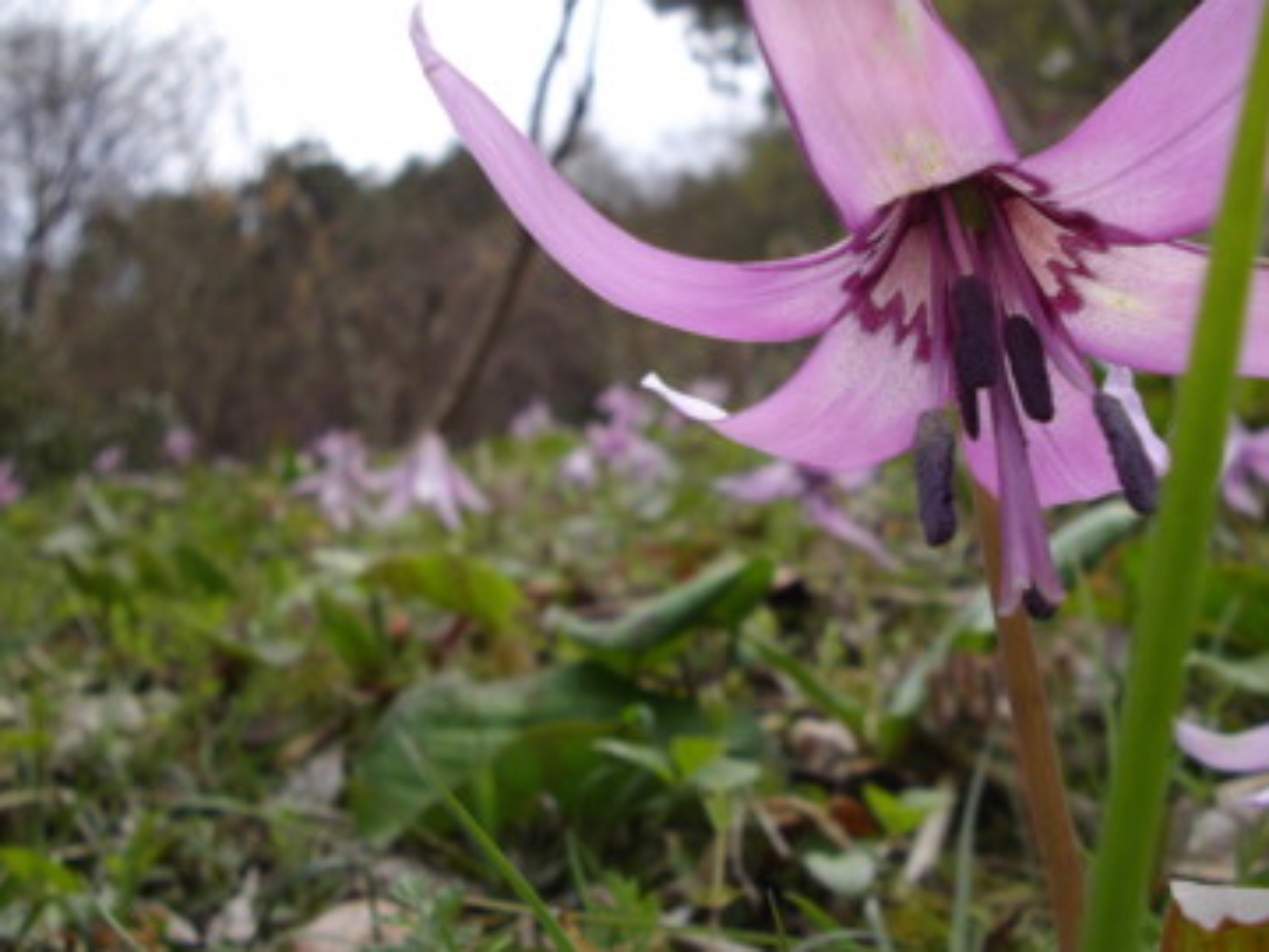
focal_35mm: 40
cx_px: 701
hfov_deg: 46.7
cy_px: 423
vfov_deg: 35.9
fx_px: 1466
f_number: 3.5
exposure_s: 1/500
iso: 100
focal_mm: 5.8
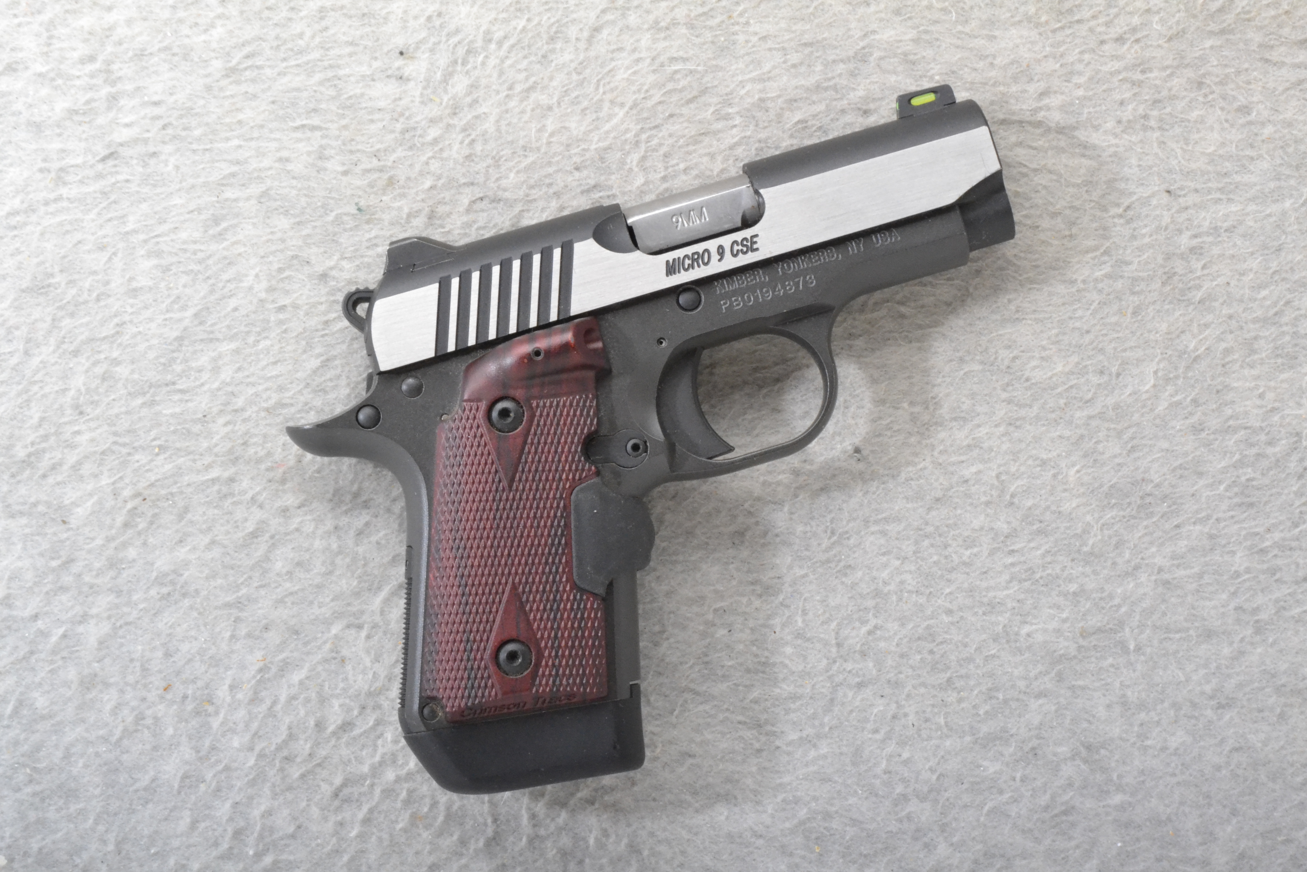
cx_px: 654
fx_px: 2505
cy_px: 436
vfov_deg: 19.7
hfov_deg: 29.2
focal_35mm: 69
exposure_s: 1/160
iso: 3200
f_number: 20
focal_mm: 46
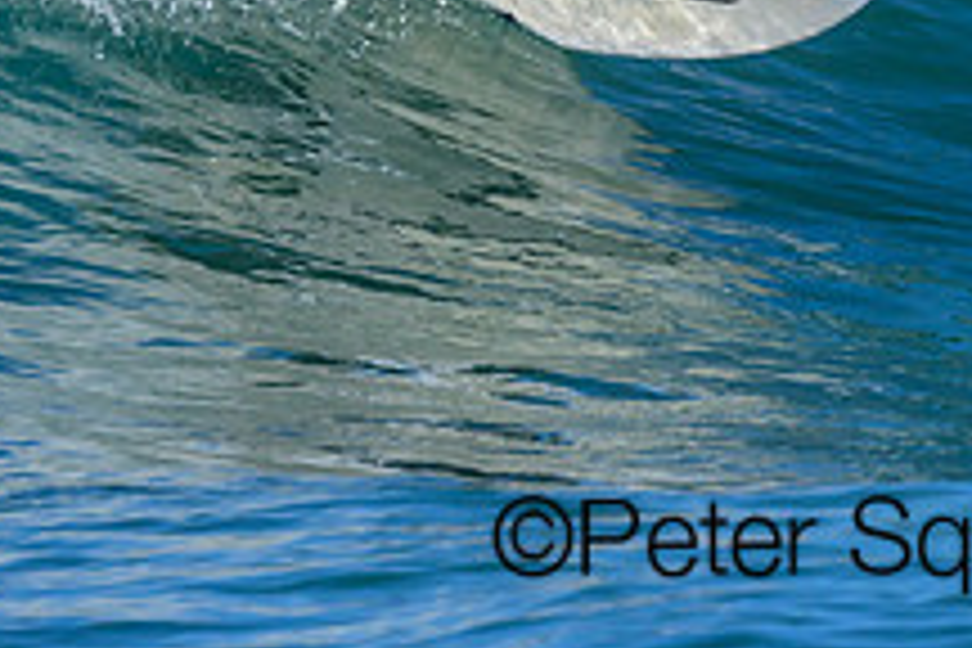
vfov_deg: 0.5
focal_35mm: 2956
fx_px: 79806
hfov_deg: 0.7
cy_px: -345
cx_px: 412
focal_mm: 800
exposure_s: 1/2000
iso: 360
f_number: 6.3
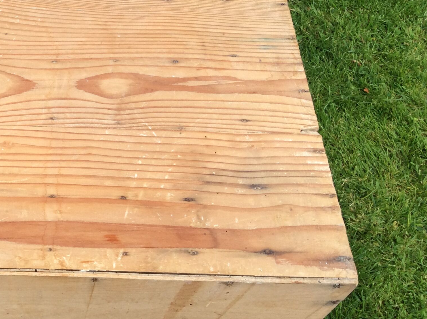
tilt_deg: -51.4
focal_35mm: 55
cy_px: 134
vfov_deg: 26.5
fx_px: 677
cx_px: 62
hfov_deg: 33.5
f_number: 2.4
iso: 32
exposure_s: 1/715
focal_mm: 3.3
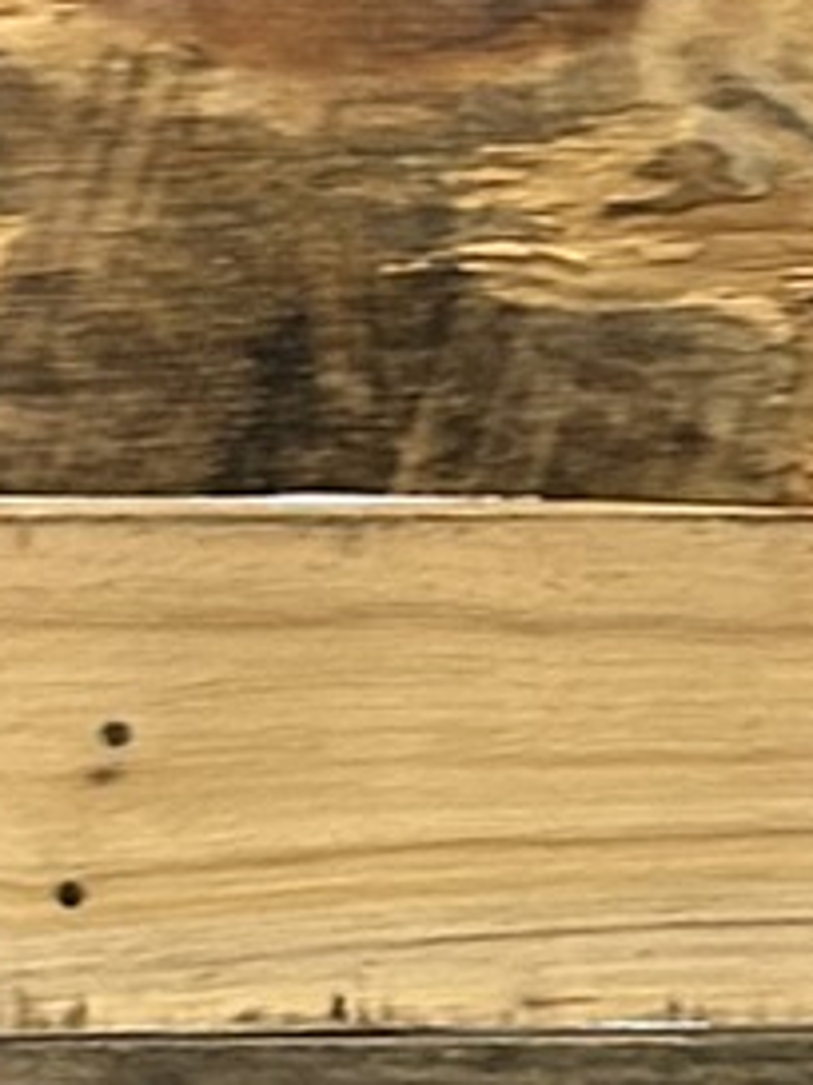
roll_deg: +0.6
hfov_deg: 7.5
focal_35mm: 196
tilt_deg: -16.1
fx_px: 6138
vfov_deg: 10.0
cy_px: 1185
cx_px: 968
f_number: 1.5
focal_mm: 5.7
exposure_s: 1/60
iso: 250
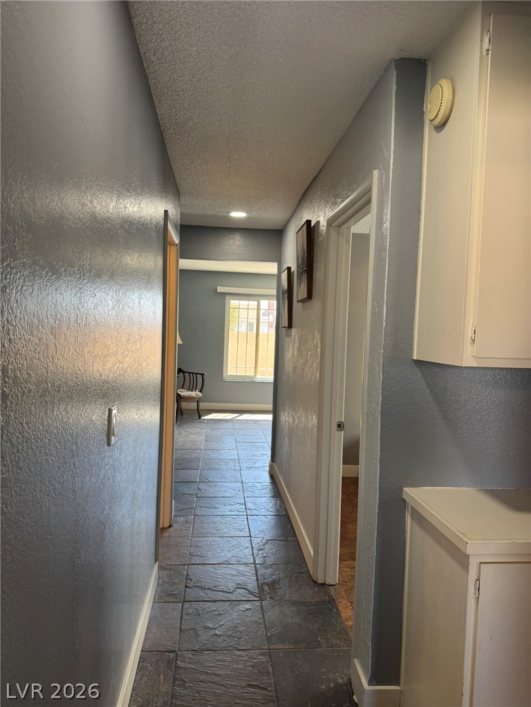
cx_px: 266
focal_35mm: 24
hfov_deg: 56.8
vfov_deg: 71.6
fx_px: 491
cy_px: 354
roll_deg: -2.2
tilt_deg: -2.8
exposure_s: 1/120
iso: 100
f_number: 1.78
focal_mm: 6.76
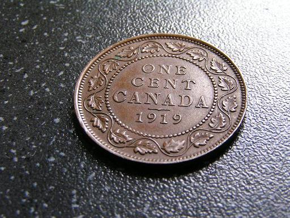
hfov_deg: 30.7
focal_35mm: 63
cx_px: 145
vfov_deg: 23.3
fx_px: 528
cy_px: 109
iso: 200
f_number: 5.6
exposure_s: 1/6
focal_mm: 9.7
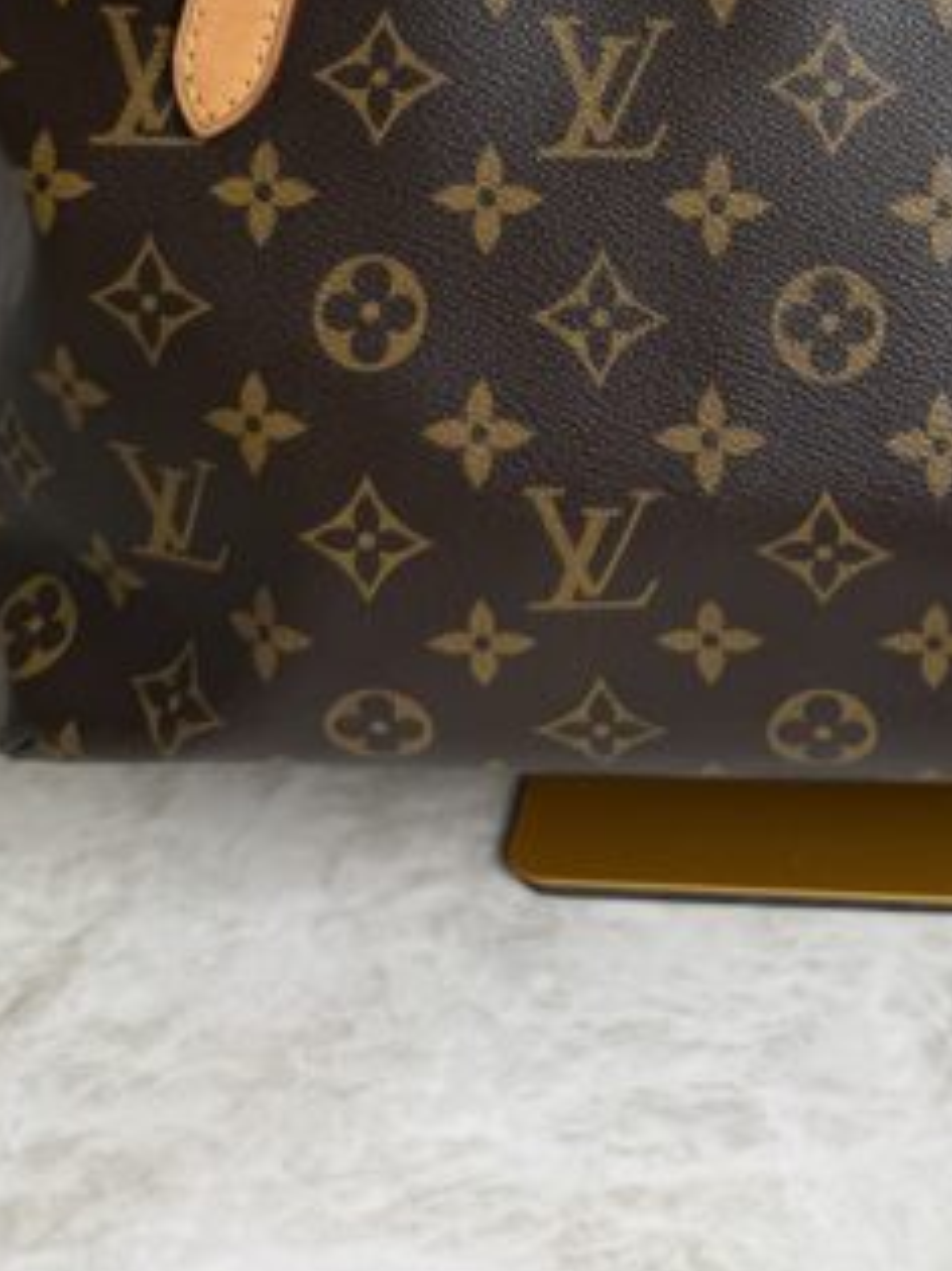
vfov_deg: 27.6
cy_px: -278
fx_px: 2238
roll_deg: +0.4
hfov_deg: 23.4
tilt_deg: -13.0
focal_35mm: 61
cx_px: 847
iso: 80
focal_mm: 6.76
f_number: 1.78
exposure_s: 1/120
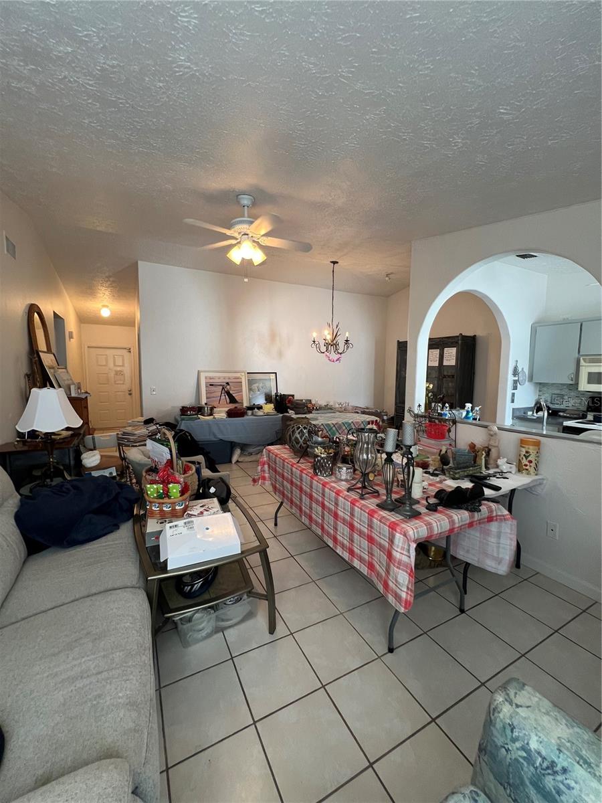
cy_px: 402
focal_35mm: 13
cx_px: 301
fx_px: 301
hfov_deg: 89.9
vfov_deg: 106.2
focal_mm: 1.57
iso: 160
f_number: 1.8
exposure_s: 1/60
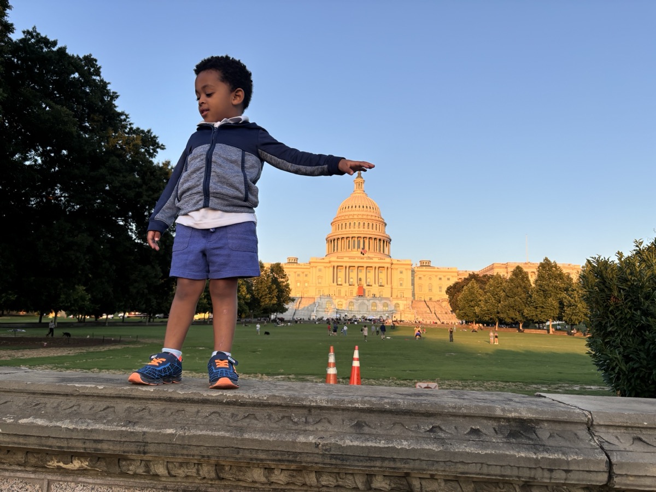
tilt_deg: +11.5
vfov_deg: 53.1
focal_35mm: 26
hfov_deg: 67.3
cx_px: 328
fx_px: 493
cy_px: 246
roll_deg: -2.8
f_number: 1.6
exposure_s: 1/604
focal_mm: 5.96
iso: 50
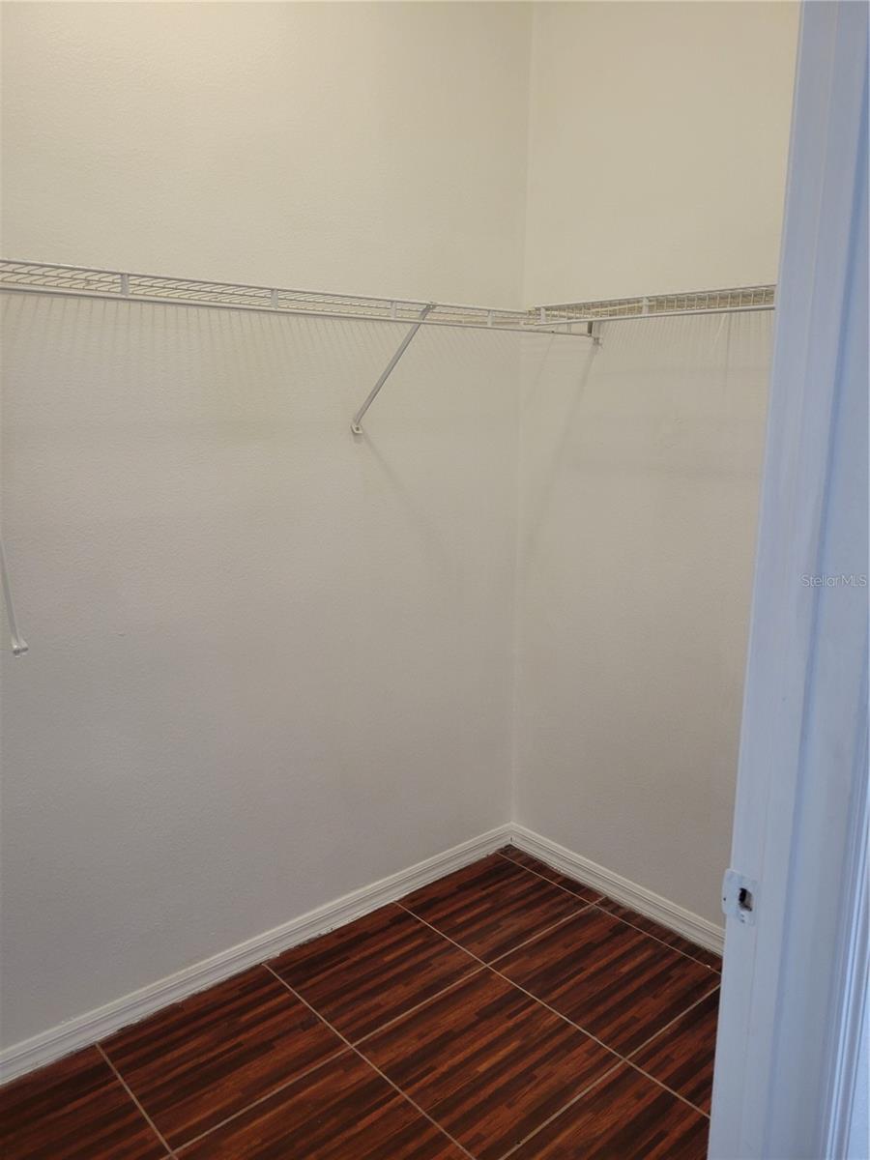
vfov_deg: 67.3
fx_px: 871
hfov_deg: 53.1
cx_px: 435
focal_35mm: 26
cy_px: 580
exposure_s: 1/60
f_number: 1.8
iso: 200
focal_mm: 5.4
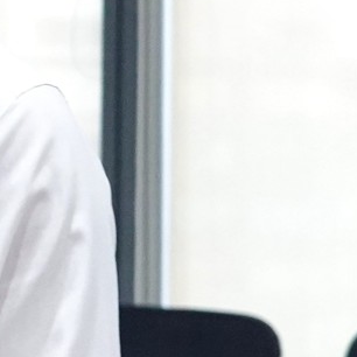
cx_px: -345
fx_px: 4060
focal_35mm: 348
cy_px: 178
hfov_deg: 5.0
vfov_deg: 5.0
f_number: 5
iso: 4000
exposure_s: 1/125
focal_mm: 49
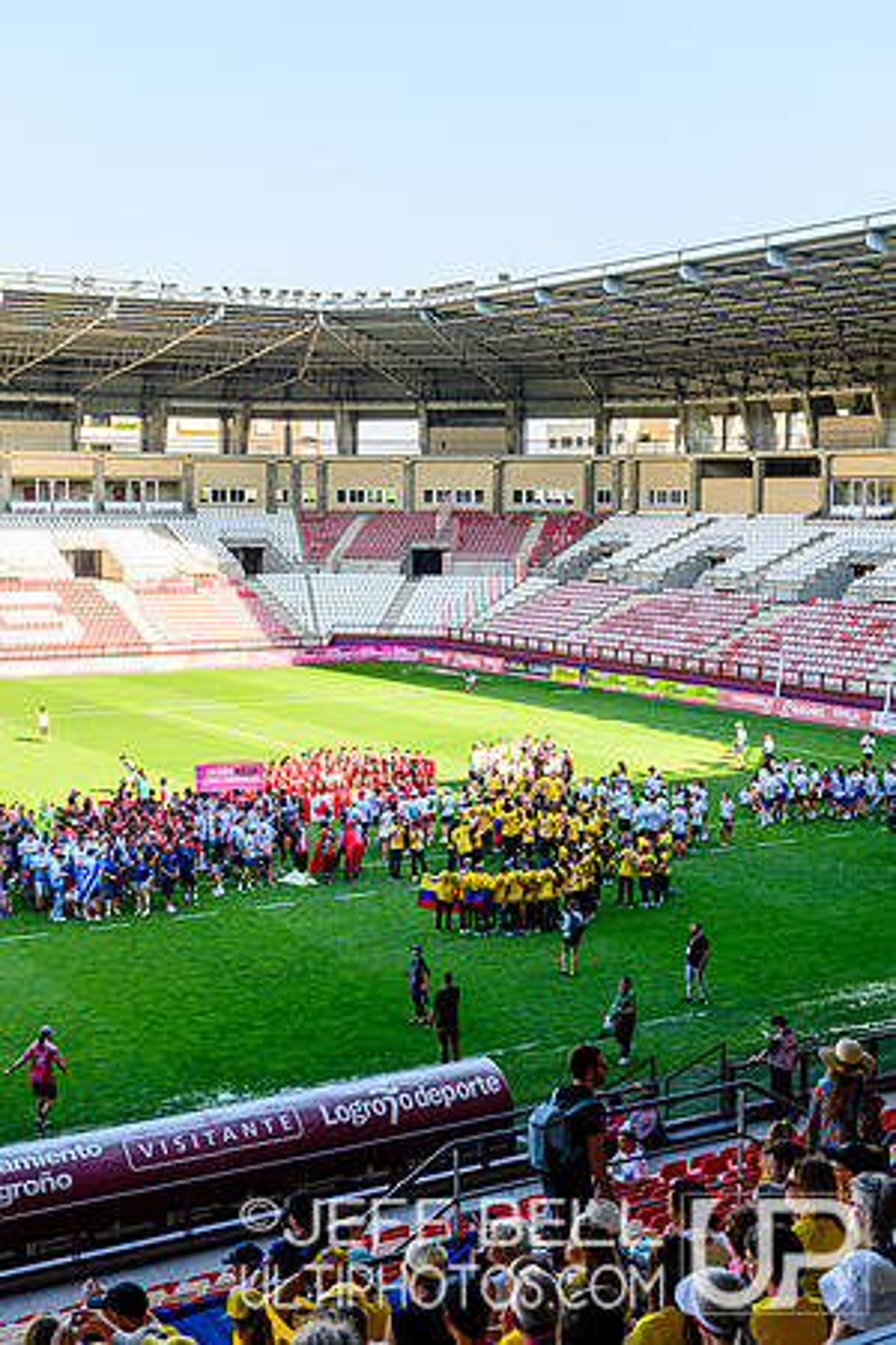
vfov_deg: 43.6
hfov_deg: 29.9
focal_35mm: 45
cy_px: 672
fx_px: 1680
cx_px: 448
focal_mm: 45
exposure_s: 1/320
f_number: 5.6
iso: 250
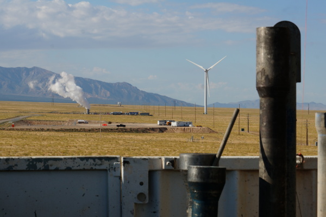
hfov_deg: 19.5
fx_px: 950
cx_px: 163
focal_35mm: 105
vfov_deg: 13.0
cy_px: 108
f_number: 13
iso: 100
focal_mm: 70
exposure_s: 1/200
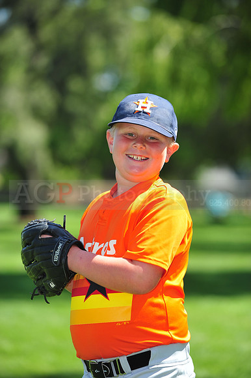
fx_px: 1937
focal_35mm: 185
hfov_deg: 7.4
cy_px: 189
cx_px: 126
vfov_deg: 11.1
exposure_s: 1/800
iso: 200
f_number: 4.5
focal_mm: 185
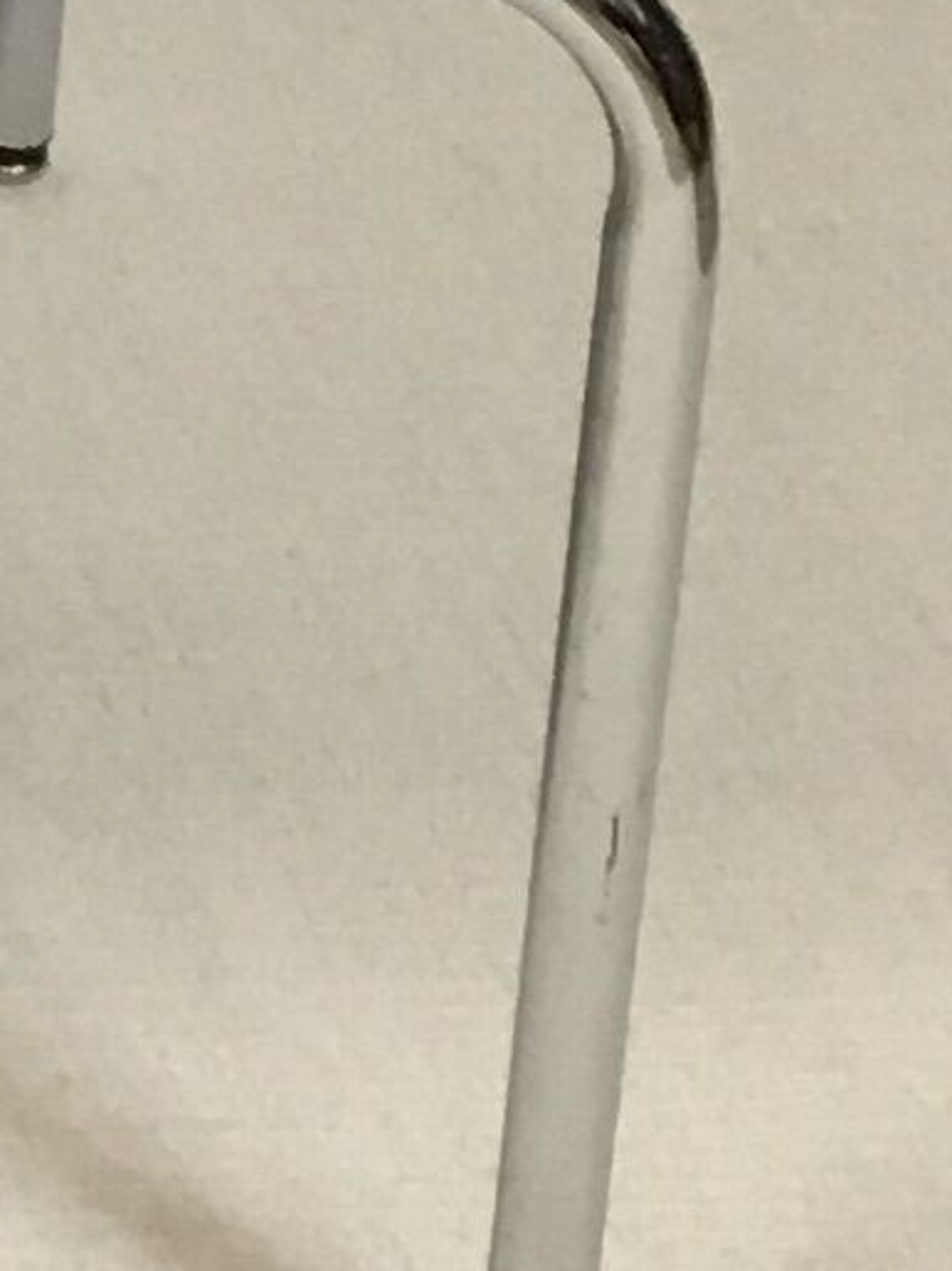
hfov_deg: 5.9
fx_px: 8327
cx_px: -2328
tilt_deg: -29.5
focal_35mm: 227
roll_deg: +1.3
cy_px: -644
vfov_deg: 8.5
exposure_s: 1/33
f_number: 2.2
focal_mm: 4.15
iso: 50
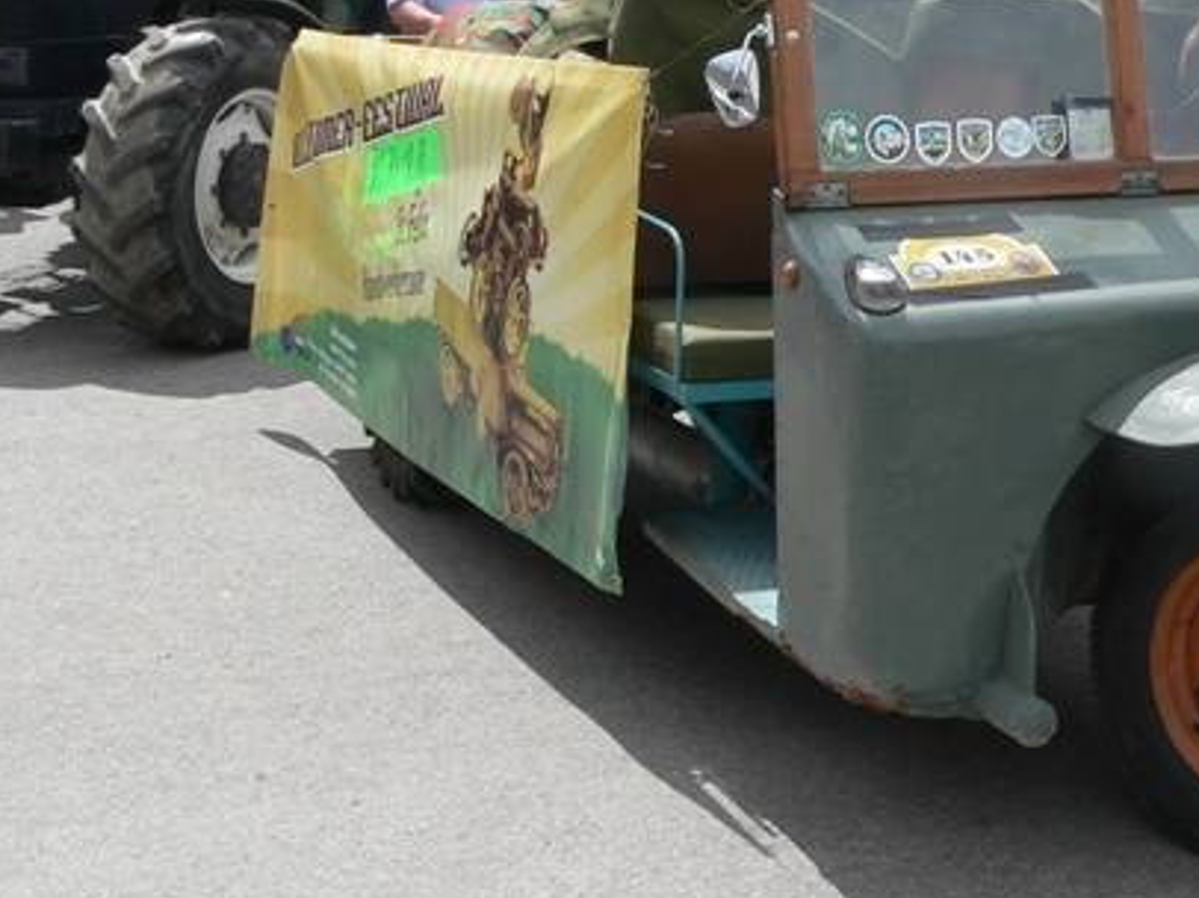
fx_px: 2458
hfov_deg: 26.9
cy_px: 168
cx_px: 957
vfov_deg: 20.4
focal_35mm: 71
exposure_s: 1/500
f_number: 5.2
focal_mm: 6
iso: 80
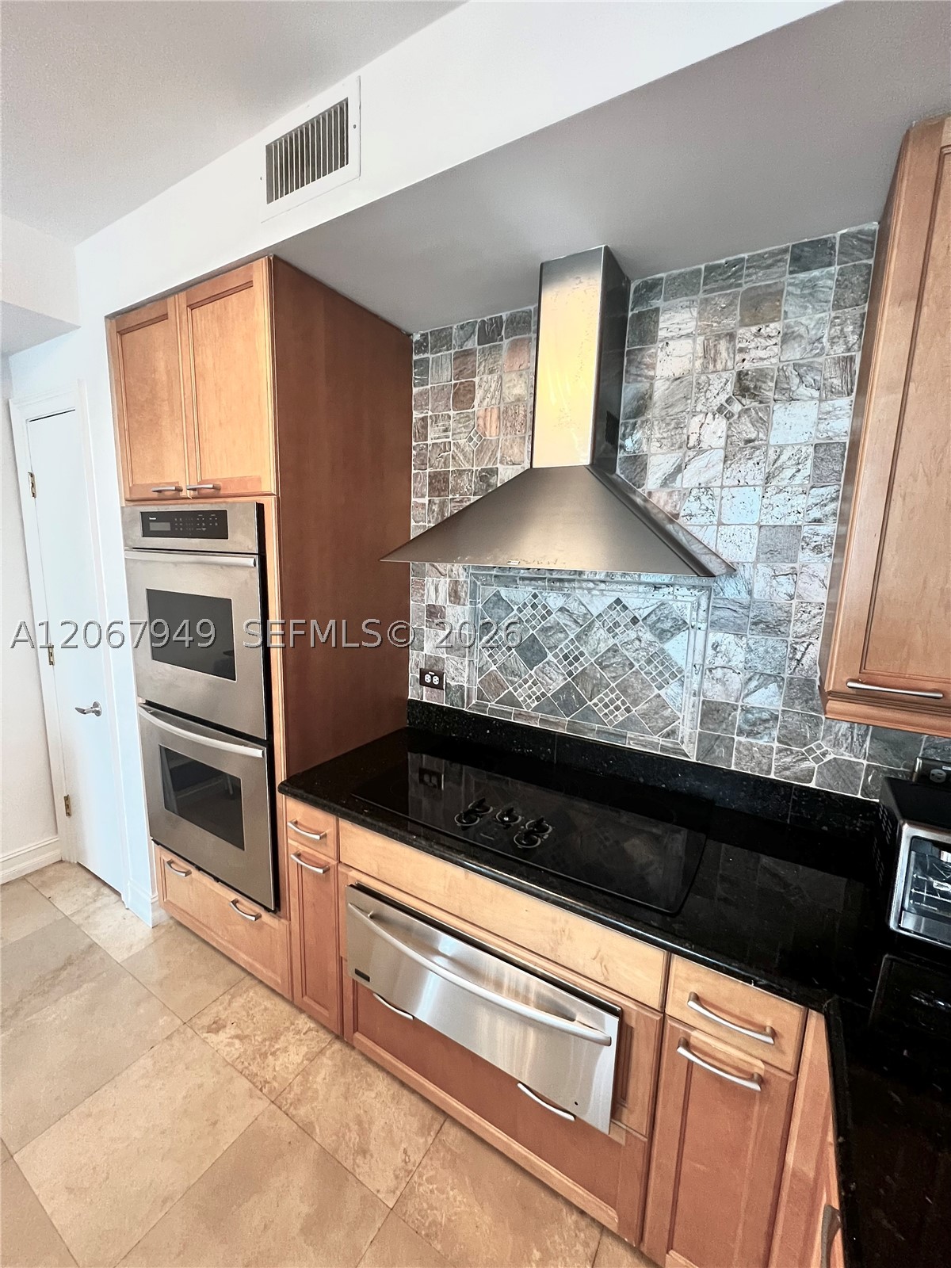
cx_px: 476
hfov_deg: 89.9
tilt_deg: -9.3
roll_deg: -1.2
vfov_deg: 106.2
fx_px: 476
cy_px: 634
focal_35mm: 13
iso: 320
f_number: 1.8
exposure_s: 1/60
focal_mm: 1.57
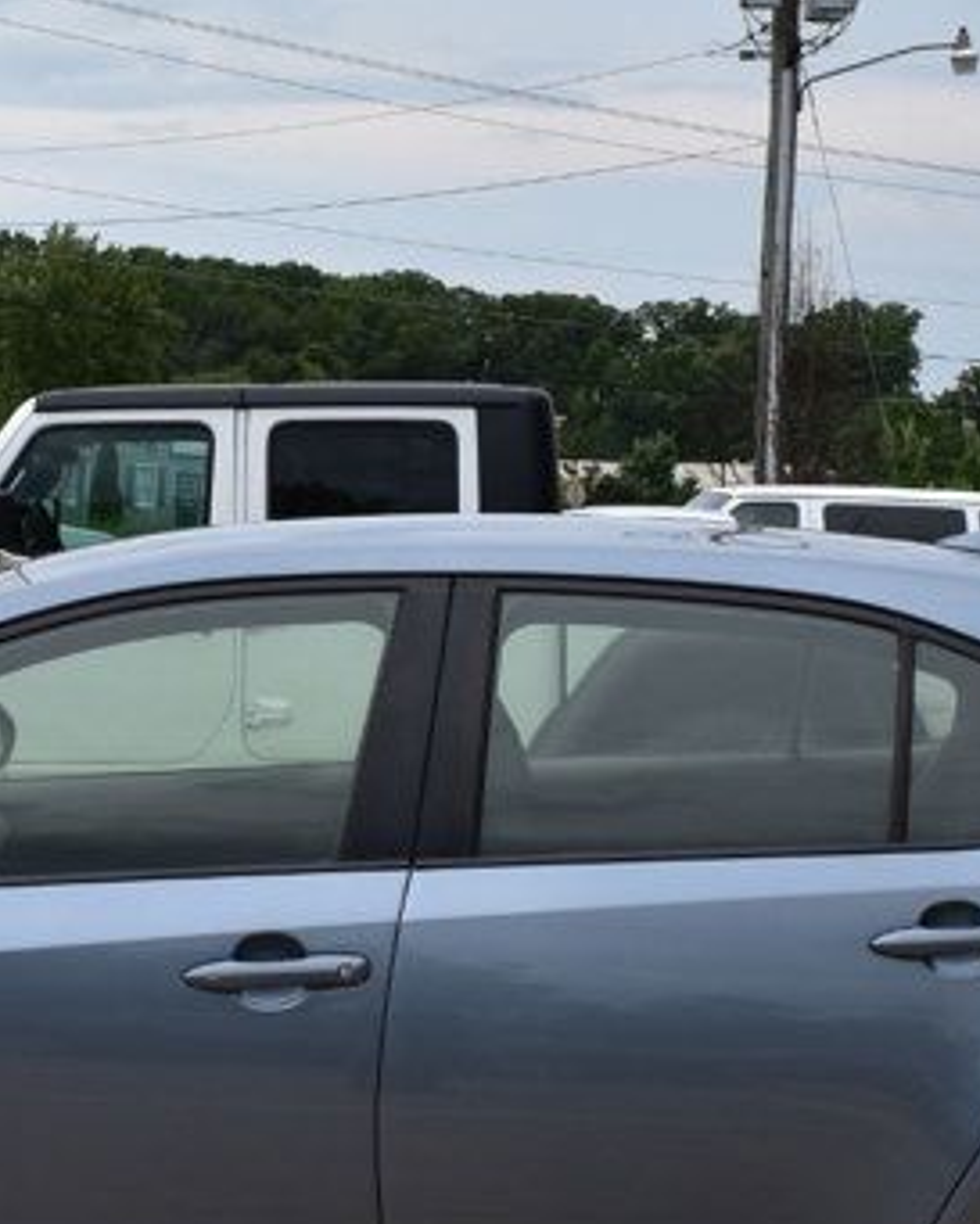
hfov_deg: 16.5
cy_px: 721
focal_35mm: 93
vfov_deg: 20.6
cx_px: 395
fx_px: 3370
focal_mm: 22
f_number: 11
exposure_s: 1/400
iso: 400
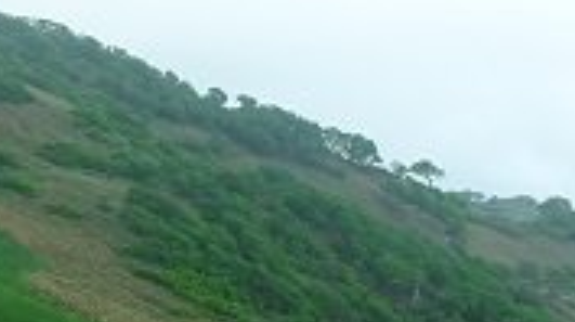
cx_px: -188
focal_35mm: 108
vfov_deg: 11.1
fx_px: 1644
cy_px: 302
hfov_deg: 18.4
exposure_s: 1/250
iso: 80
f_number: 3.5
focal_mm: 4.1
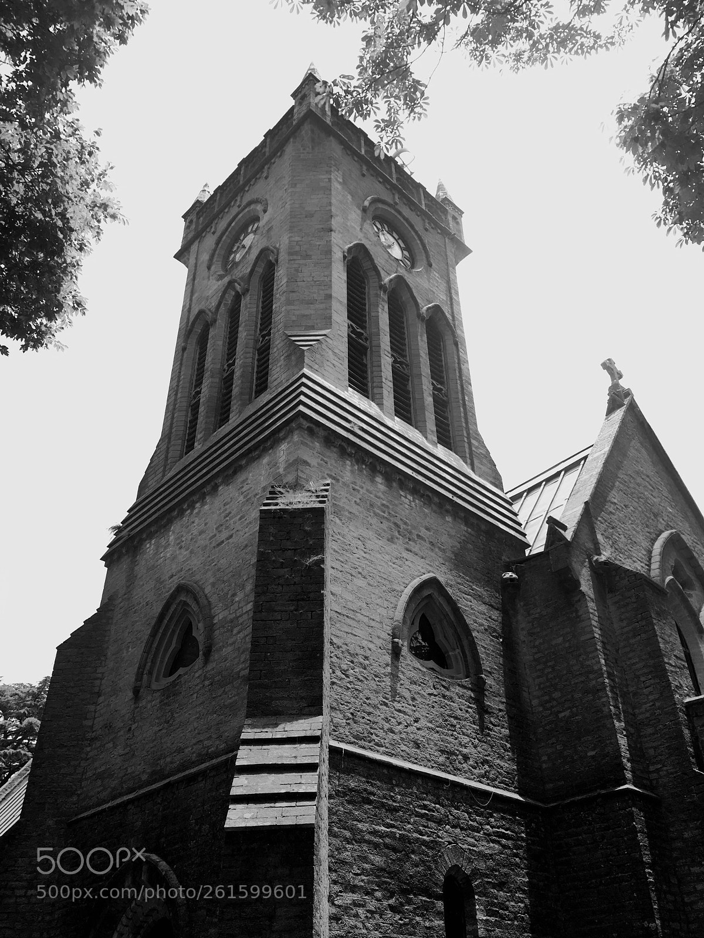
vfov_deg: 61.7
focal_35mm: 29
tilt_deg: +37.2
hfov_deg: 48.2
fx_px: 786
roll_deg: +1.4
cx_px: 352
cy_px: 469
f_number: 2.2
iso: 25
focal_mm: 4.15
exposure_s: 1/442
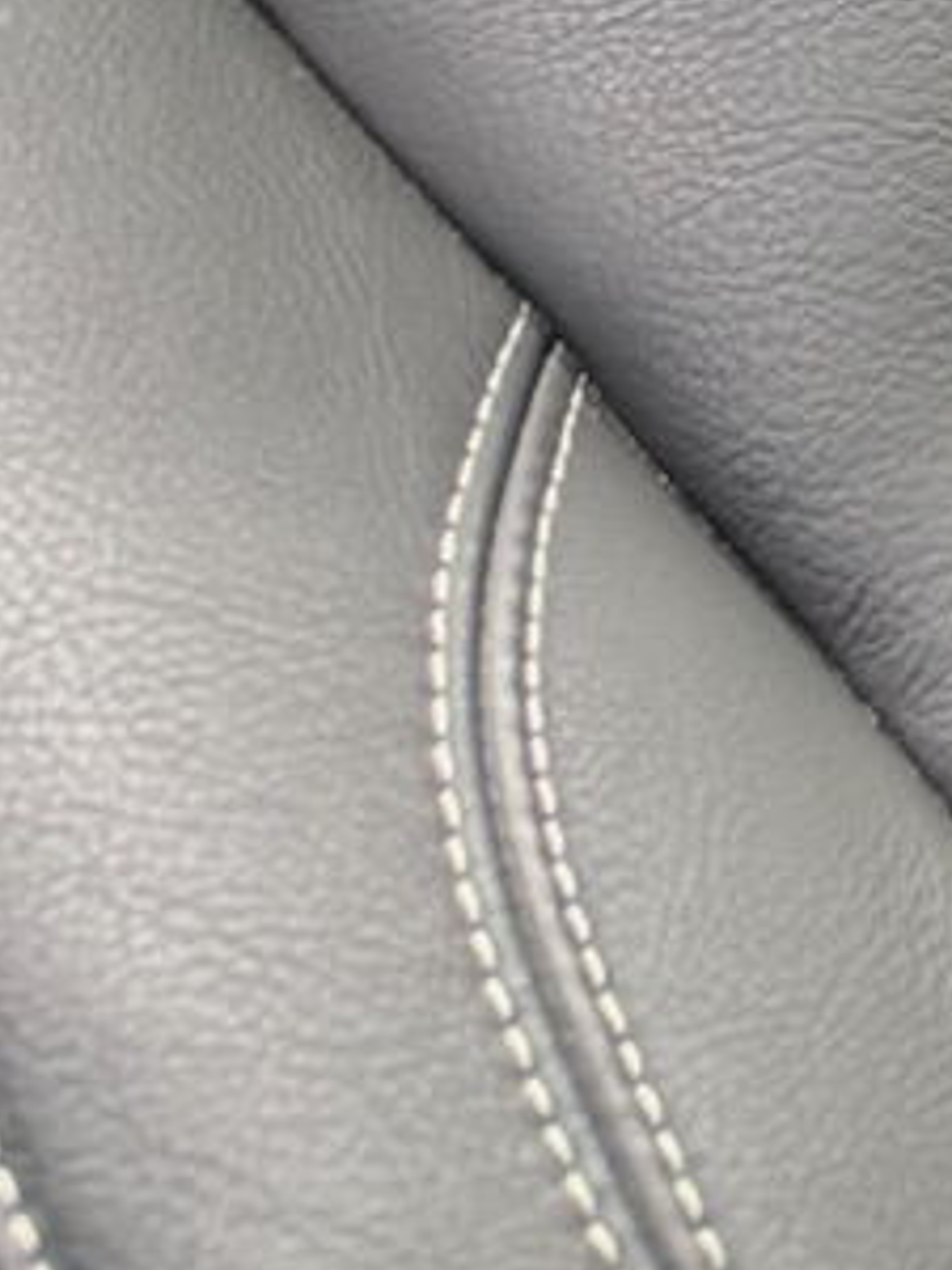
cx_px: 2767
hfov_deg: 7.9
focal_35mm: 164
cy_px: -2612
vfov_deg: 9.4
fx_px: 6014
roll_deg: +2.2
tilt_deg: -32.5
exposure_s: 1/116
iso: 200
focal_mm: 6.76
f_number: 1.78
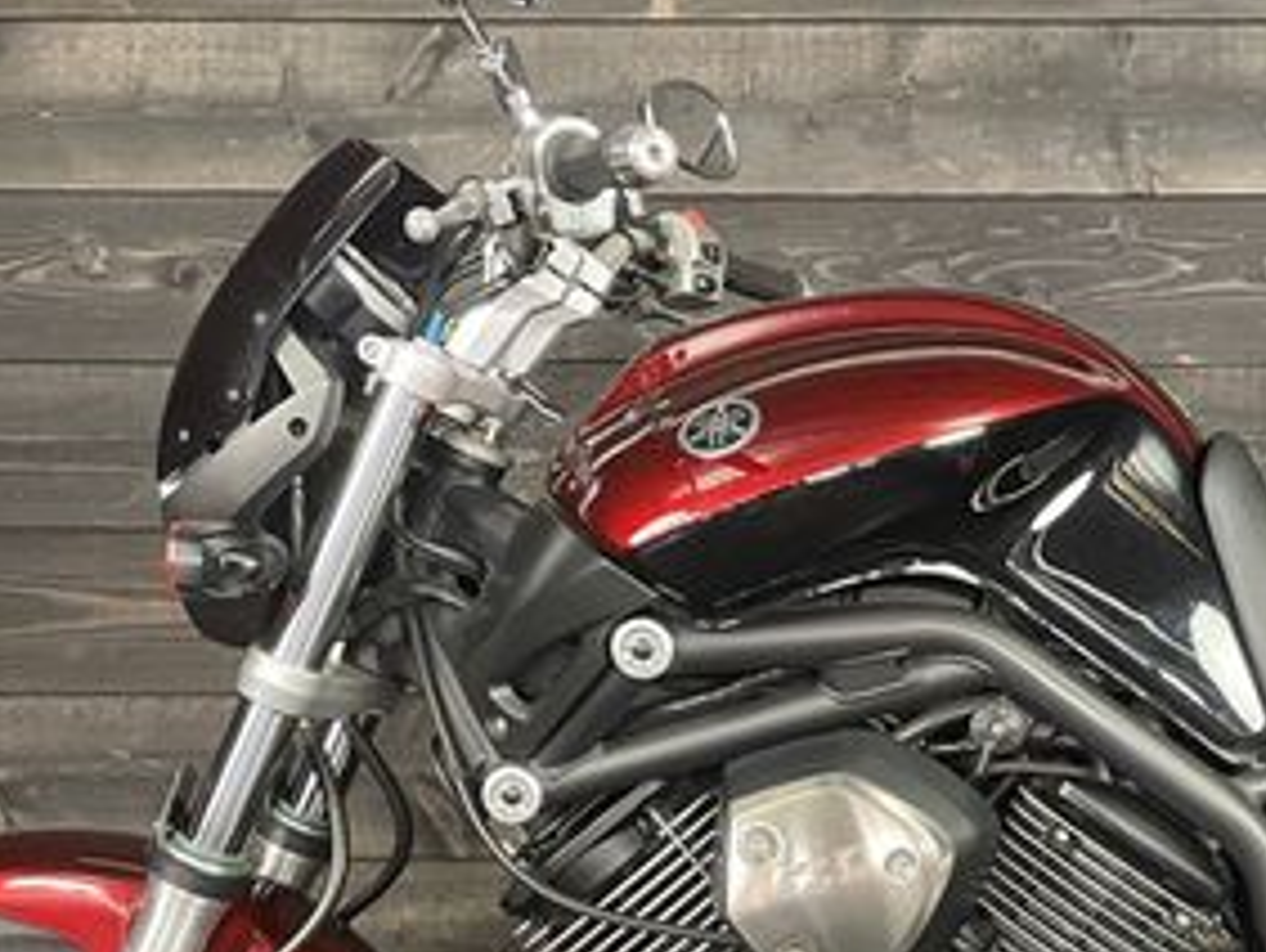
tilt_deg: -4.7
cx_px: 1064
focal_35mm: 59
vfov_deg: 24.2
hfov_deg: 31.6
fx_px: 2160
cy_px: 858
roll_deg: +0.5
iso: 400
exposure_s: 1/50
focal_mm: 4.2
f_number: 1.6
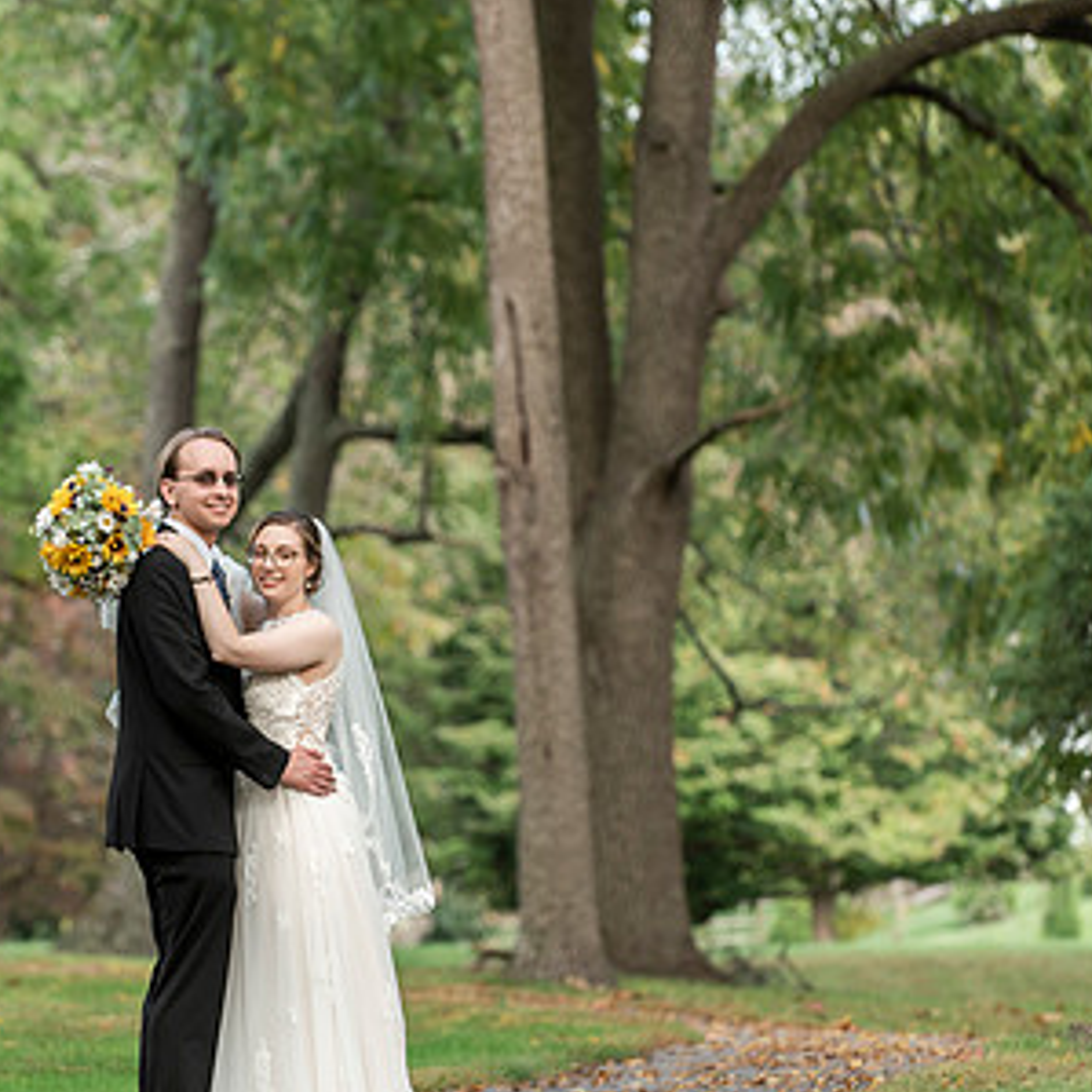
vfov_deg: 6.2
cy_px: 634
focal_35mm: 284
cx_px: 449
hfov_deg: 6.2
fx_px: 10136
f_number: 4
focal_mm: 170
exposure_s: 1/320
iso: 400
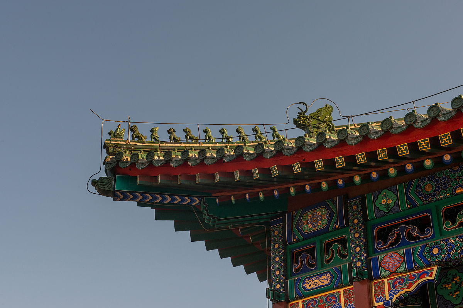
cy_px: 154
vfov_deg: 22.6
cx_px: 232
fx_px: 772
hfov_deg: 33.4
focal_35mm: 60
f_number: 11
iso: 100
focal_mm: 60
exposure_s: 1/160
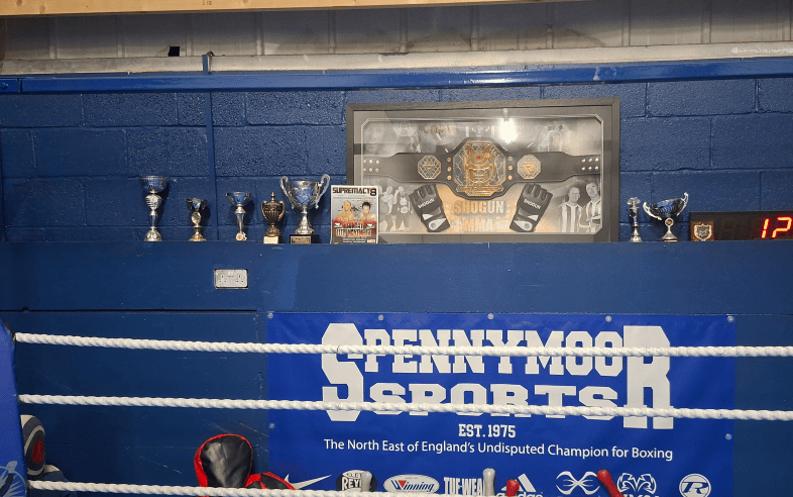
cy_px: 284
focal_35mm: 31
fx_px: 670
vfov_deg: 40.5
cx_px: 468
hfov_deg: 60.8
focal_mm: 5.5
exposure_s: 1/25
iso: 500
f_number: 1.8
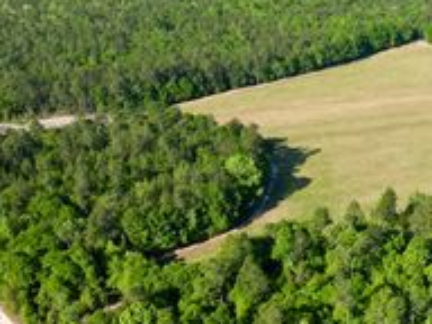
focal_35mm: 54
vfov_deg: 27.0
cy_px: 199
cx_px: 413
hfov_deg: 33.1
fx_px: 674
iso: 110
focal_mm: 6.72
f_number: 1.7
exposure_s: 1/2000
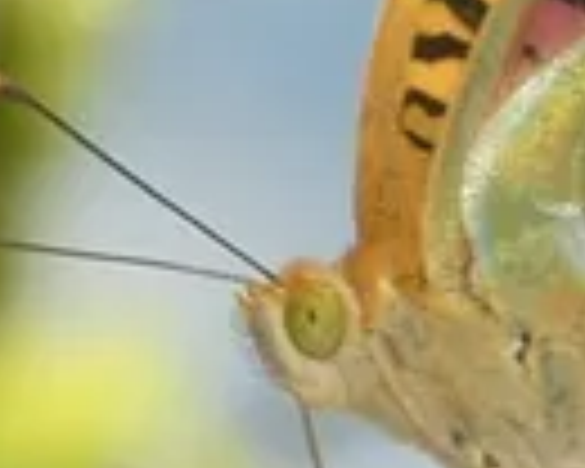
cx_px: 914
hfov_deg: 3.1
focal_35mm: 617
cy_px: 328
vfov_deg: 2.5
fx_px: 10683
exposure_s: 1/160
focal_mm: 22.9
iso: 80
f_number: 5.2
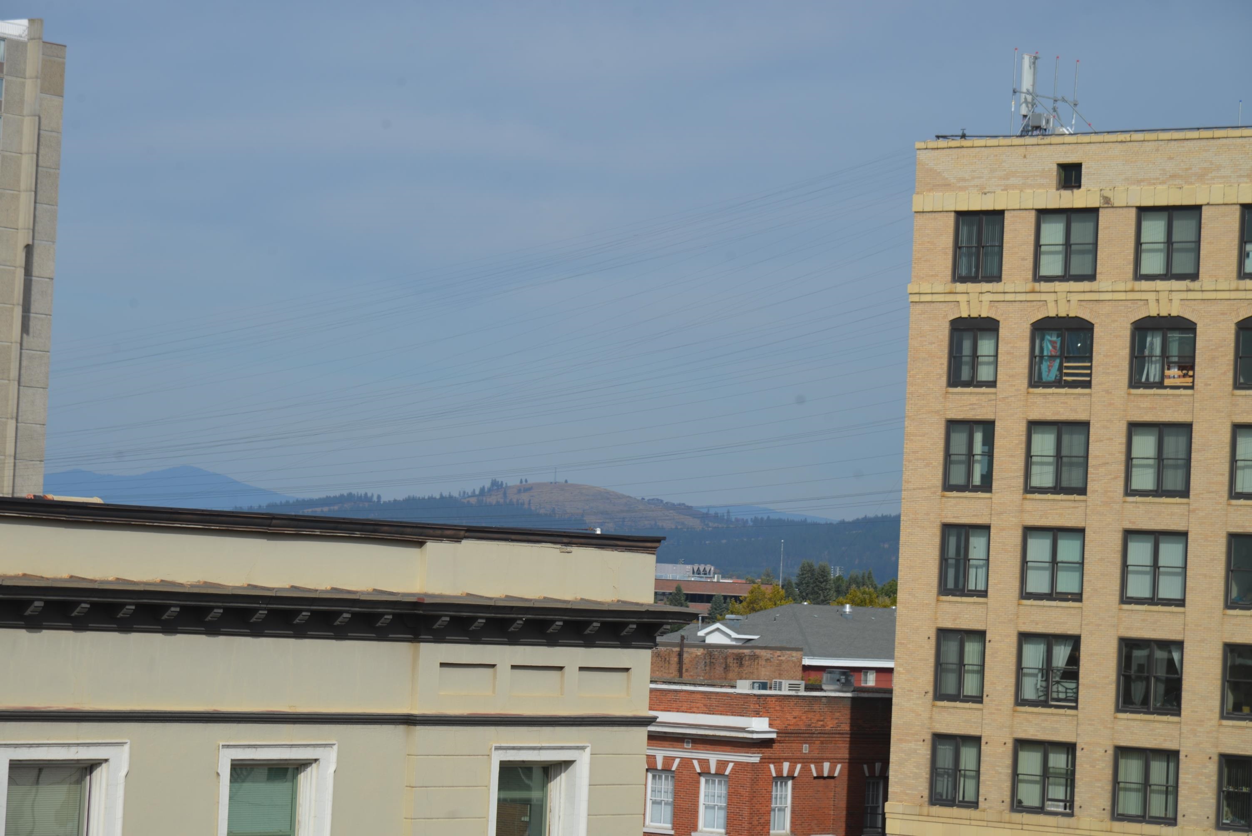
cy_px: 418
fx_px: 4175
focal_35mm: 120
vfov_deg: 11.4
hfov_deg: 17.1
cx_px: 626
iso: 100
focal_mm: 120
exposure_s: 1/320
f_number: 9
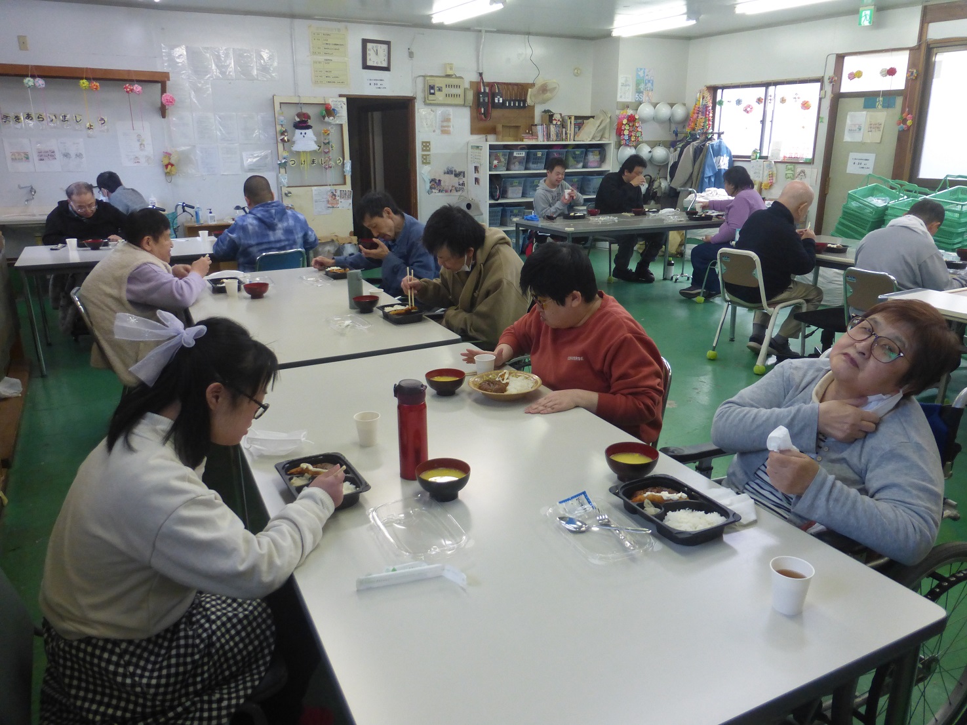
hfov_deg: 69.4
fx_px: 698
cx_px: 484
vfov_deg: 54.9
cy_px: 362
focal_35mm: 25
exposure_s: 1/60
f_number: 3.3
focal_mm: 4.3
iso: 250
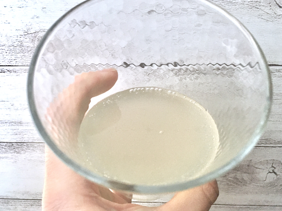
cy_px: 104
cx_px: 146
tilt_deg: -35.3
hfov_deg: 60.0
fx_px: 244
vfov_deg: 46.8
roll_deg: +2.0
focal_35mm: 30
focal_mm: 4.15
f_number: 2.2
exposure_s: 1/15
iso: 200
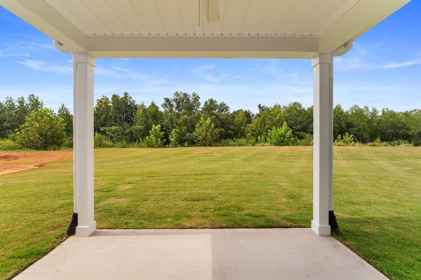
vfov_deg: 81.2
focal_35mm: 14
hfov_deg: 104.3
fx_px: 164
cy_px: 140
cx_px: 210
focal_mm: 14
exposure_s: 1/1600
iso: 400
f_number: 5.6
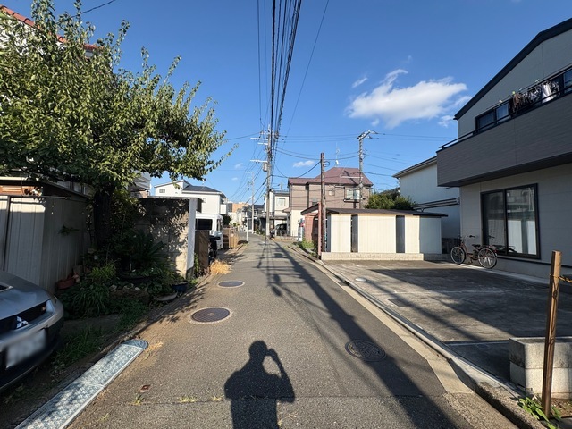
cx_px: 286
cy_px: 214
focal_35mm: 14
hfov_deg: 102.1
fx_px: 231
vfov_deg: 85.7
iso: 50
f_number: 2.2
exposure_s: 1/2028
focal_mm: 2.22
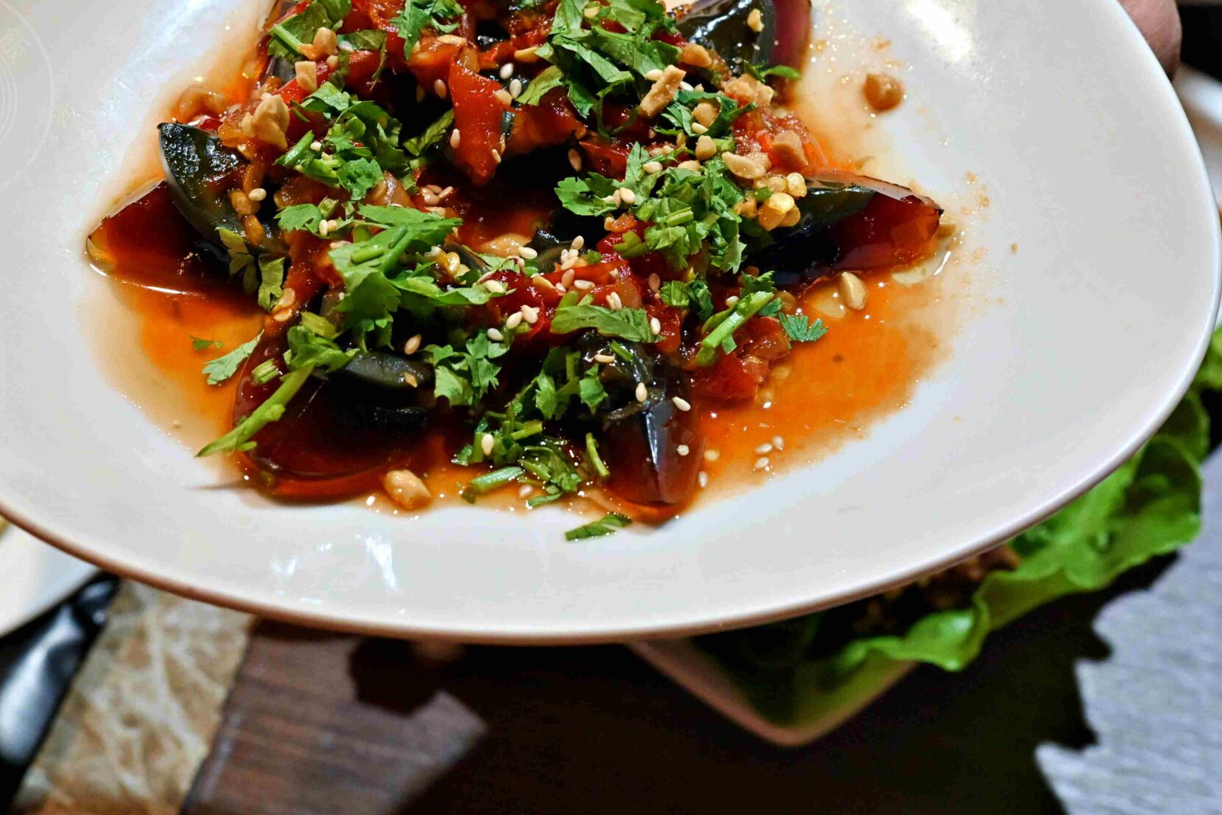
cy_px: 259
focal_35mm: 116
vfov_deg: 11.8
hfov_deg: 17.6
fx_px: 3938
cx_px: 484
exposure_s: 1/100
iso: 1000
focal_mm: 50
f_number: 5.6
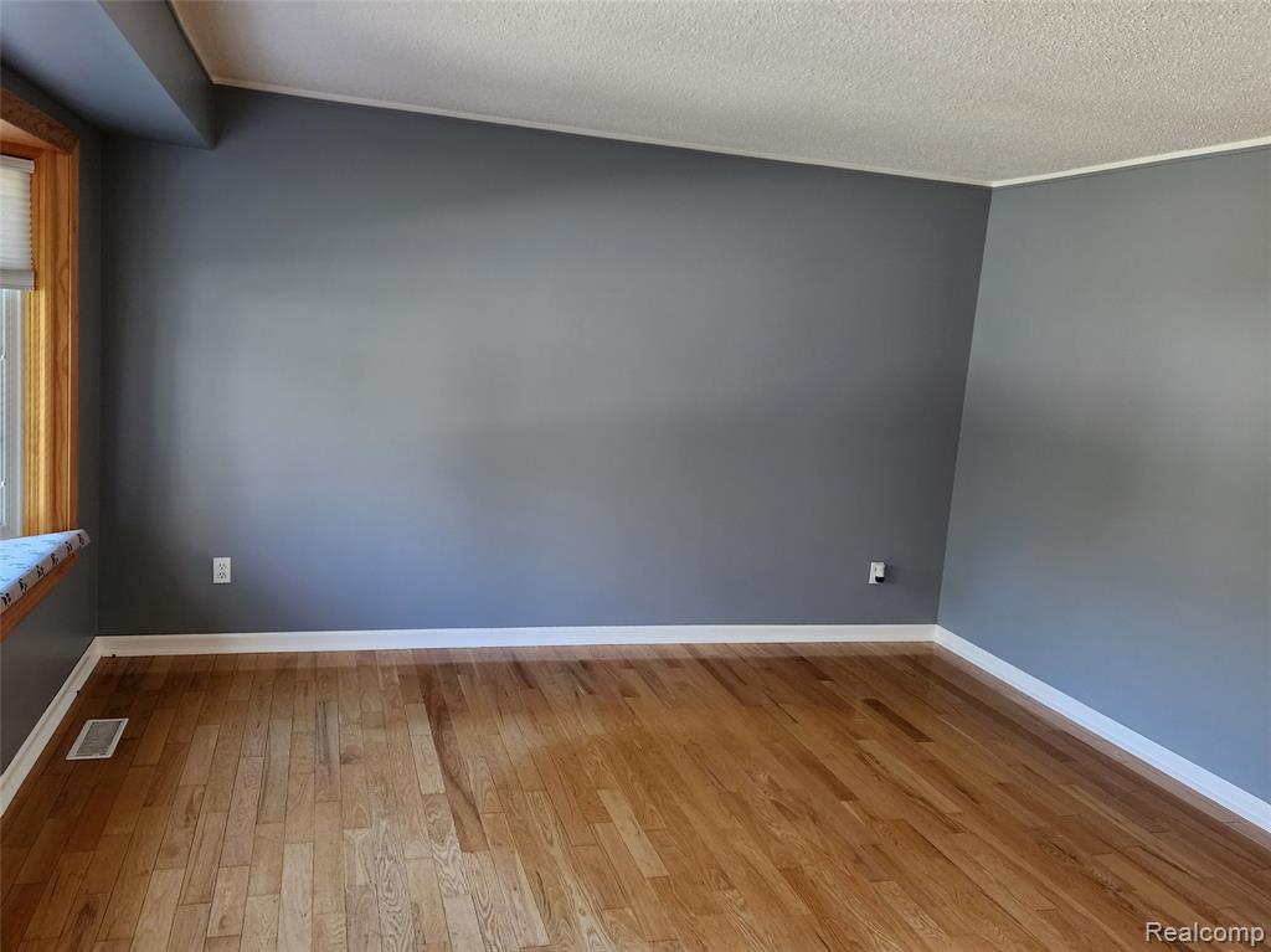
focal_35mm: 23
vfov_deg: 58.8
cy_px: 476
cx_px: 636
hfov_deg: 74.0
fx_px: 844
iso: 400
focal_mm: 6.4
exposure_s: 1/120
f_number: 1.8
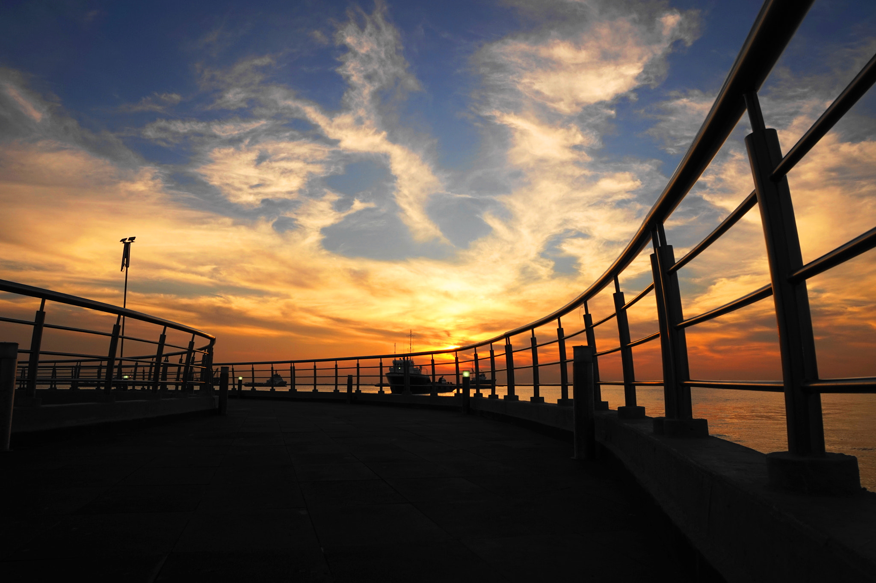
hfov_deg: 70.5
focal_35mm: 26
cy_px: 292
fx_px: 620
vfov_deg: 50.4
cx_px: 438
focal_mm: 17
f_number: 13
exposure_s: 1/80
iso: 100
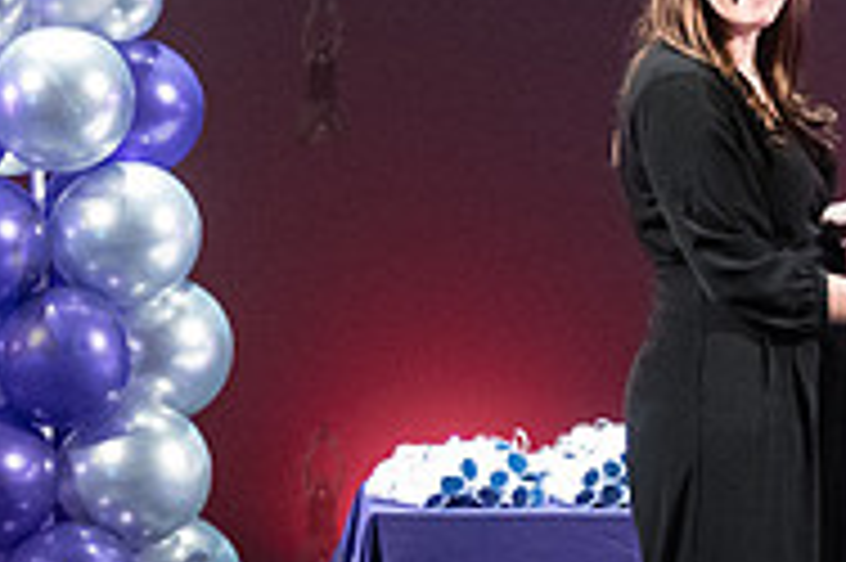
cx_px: 1162
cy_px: 140
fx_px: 9485
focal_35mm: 404
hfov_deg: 5.1
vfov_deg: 3.4
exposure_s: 1/320
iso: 4000
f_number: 2.8
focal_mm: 86
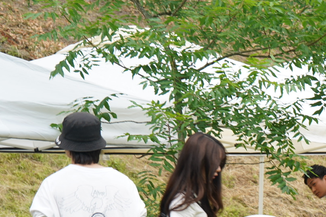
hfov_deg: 10.3
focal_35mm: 194
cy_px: 256
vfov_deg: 7.0
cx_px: 447
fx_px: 1756
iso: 125
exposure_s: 1/80
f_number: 5.6
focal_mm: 68
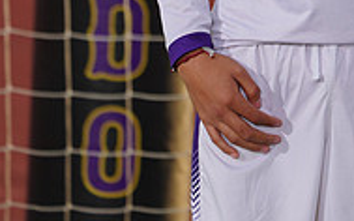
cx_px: 353
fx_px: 10050
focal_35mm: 1042
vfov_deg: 1.3
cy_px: -131
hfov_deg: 2.0
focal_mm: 333
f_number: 8
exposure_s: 1/200
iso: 100
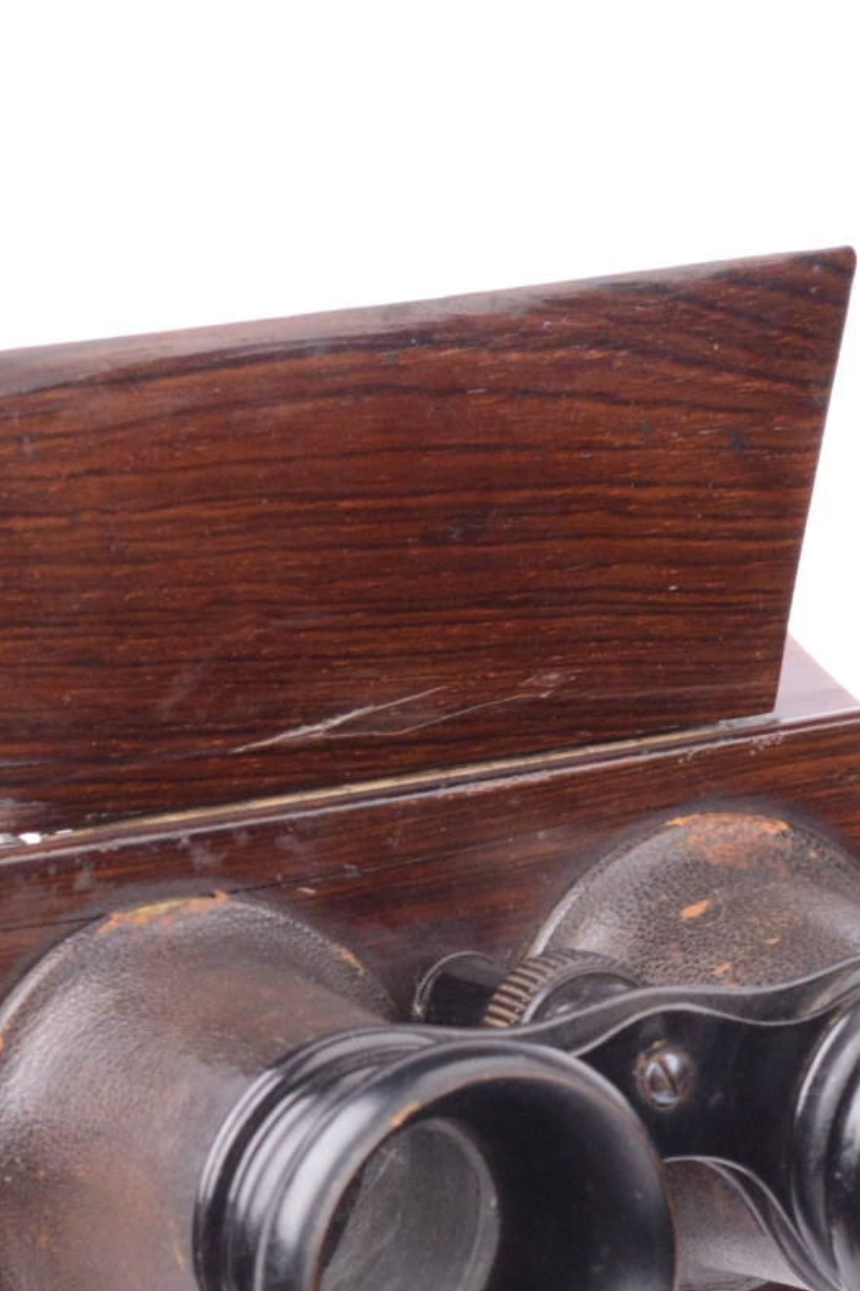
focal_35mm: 193
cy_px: 1999
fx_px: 6918
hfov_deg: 7.1
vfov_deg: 10.3
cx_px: 385
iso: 2500
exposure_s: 1/125
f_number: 10
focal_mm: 60
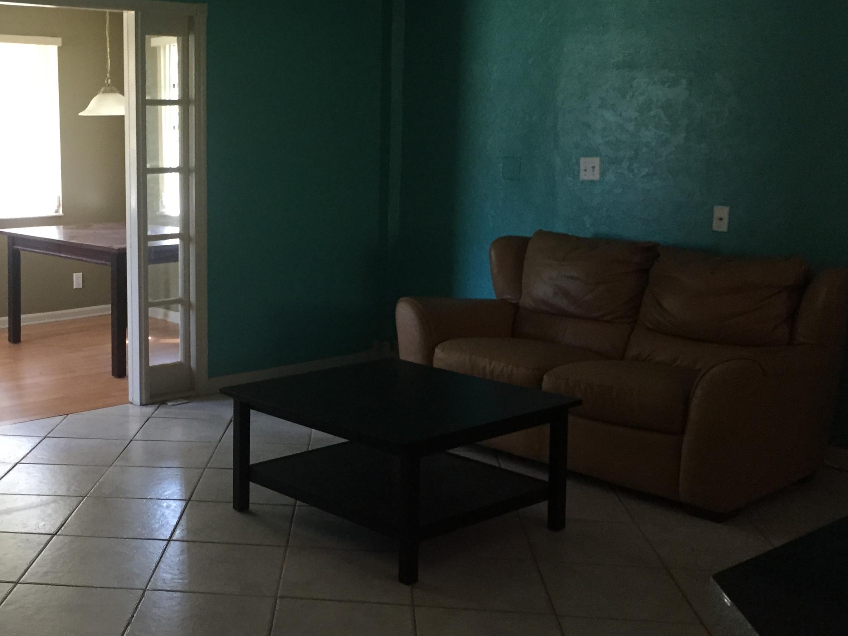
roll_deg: +0.0
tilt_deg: -8.4
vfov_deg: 32.9
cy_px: 288
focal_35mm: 44
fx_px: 1078
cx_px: 229
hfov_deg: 41.9
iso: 160
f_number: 2.2
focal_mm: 4.15
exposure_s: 1/30
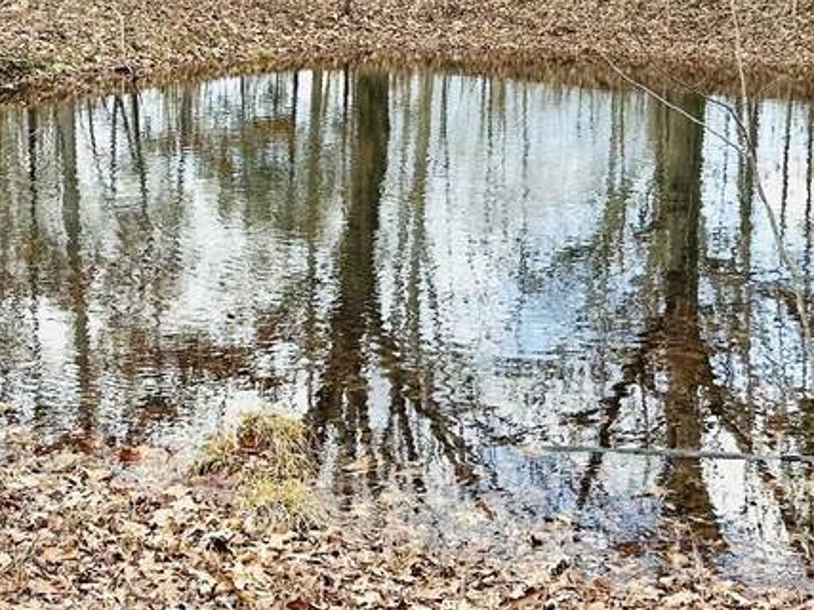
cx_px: 318
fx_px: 1693
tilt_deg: -7.6
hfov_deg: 27.0
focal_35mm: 72
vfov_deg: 20.3
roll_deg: +0.0
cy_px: 141
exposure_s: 1/508
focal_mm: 6.86
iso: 80
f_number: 1.78
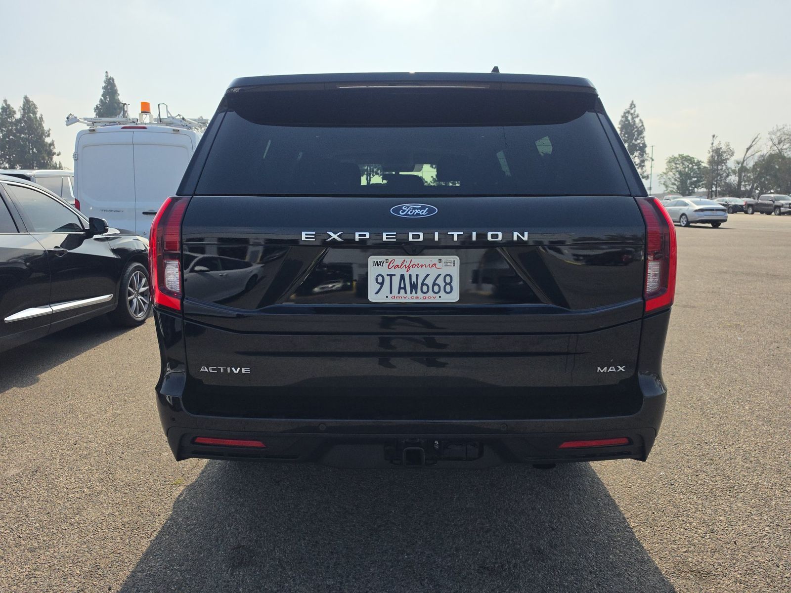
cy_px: 296
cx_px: 396
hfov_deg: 73.9
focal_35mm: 23
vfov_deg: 58.9
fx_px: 526
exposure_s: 1/7940
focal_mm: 6.5
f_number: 1.4
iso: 60
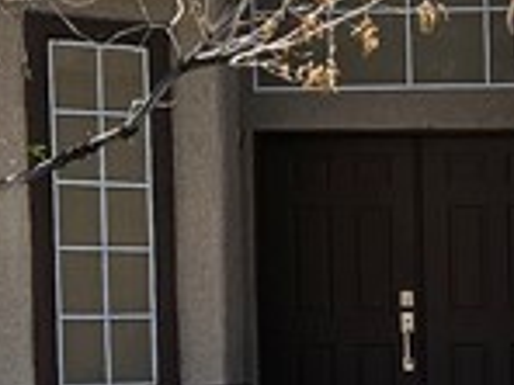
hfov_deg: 11.8
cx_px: 788
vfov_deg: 9.3
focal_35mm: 159
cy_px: 413
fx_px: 2361
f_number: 1.8
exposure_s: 1/1874
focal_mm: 5.4
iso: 25
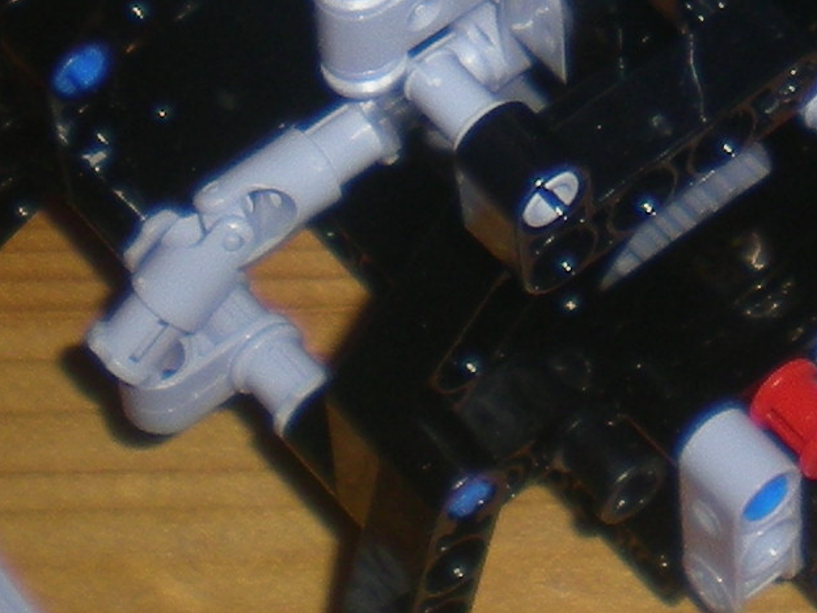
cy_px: -494
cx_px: 834
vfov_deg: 7.7
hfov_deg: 10.5
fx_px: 4414
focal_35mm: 187
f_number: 3.1
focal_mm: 6.3
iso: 50
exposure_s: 1/60
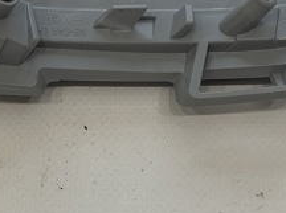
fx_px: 1566
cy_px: -55
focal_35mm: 190
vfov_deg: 7.7
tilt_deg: -56.1
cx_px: 173
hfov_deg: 10.4
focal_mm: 7.5
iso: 80
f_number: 2.2
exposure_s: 1/100
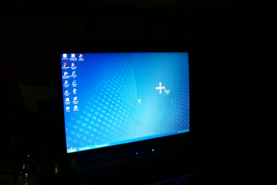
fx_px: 292
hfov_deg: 50.7
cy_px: 100
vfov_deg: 35.0
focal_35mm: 38
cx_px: 138
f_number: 2.7
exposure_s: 1/14.5
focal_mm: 6
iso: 160
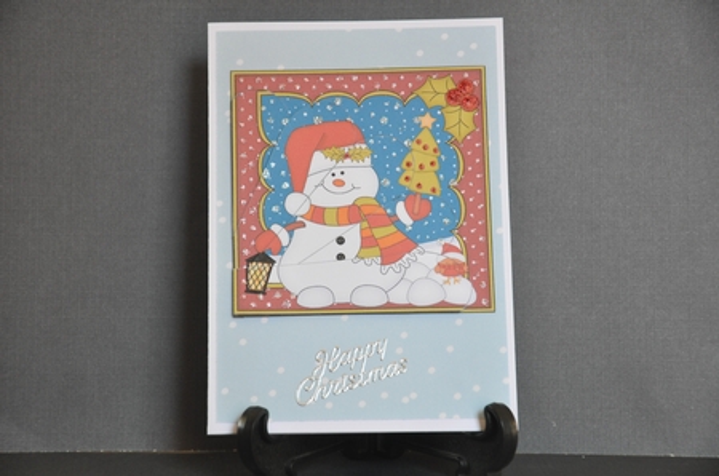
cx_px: 360
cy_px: 238
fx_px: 2242
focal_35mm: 112
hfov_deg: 18.2
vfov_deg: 12.1
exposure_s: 1/60
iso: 800
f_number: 5.3
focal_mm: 75
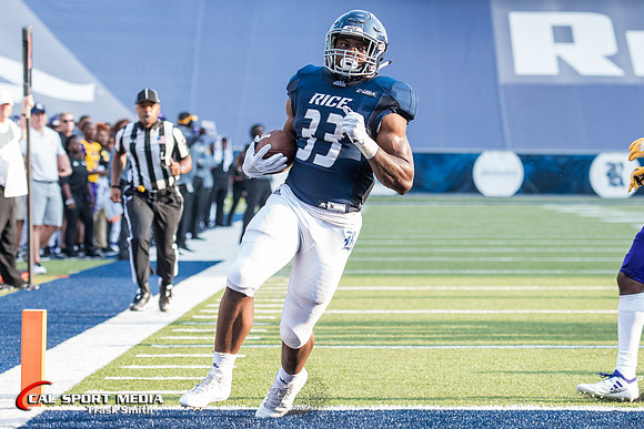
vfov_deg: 8.3
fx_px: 2958
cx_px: 345
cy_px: 208
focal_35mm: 165
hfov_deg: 12.4
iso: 1000
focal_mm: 95
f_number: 4
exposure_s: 1/1250
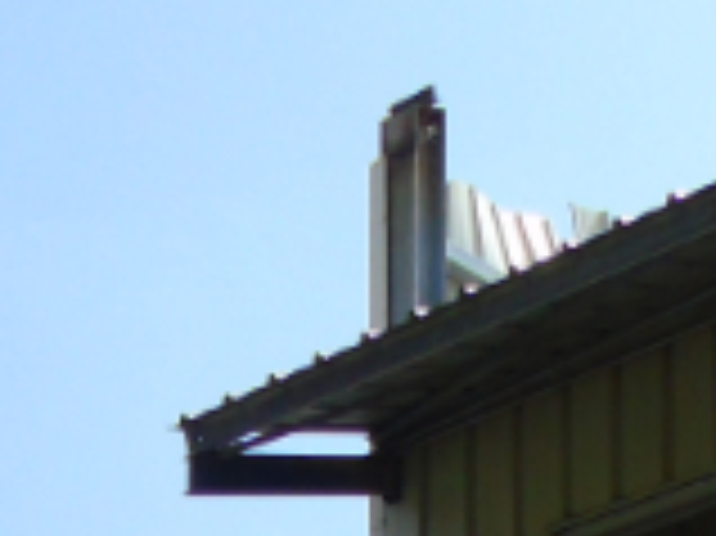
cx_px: 338
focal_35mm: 157
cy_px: 1297
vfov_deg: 8.6
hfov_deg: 12.6
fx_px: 3245
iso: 80
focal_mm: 4.4
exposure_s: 1/1000
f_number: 3.4
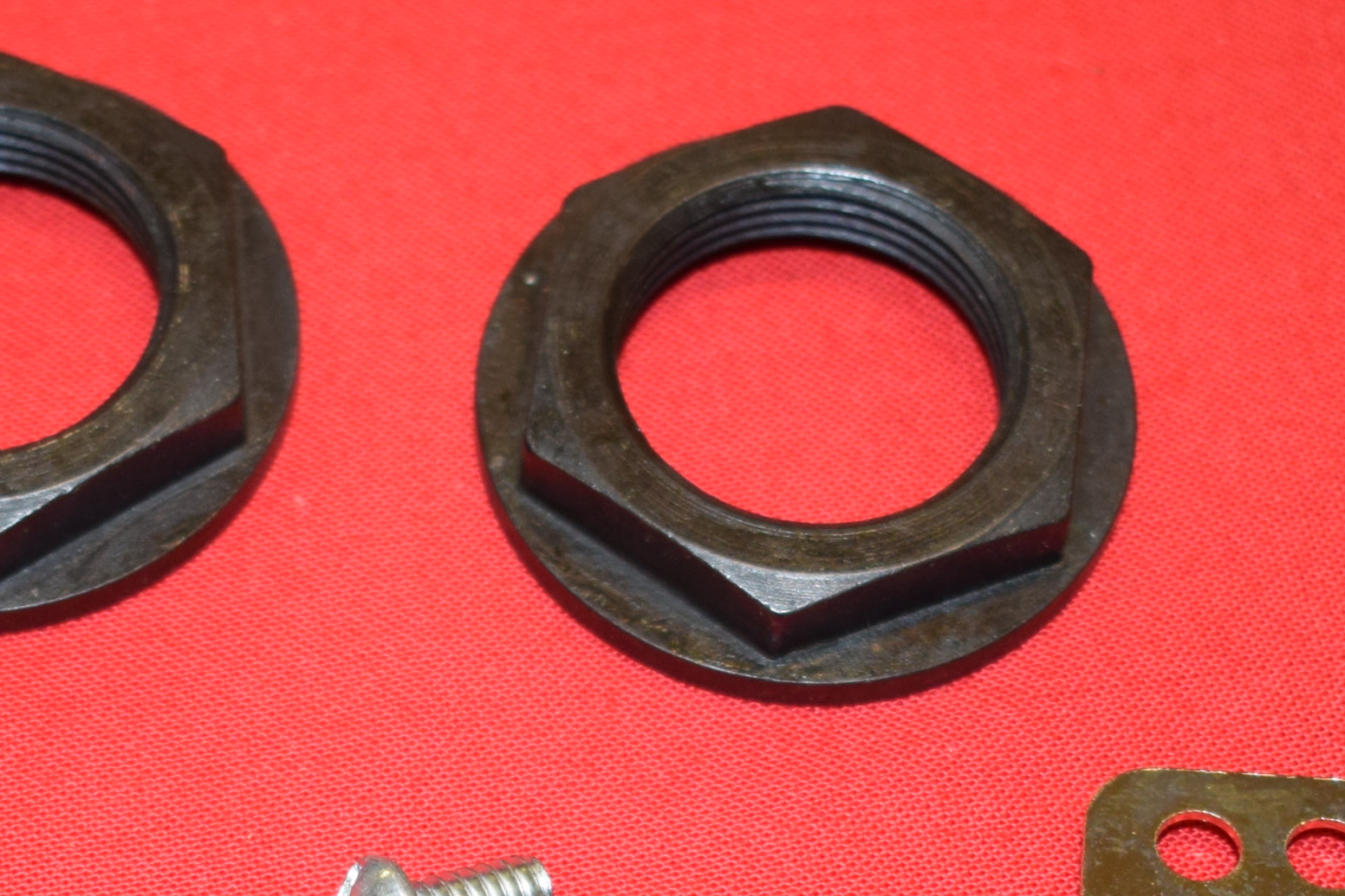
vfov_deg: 12.0
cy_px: 883
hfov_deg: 18.0
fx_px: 4222
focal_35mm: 113
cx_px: 410
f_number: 4
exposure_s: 1/80
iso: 500
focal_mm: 26
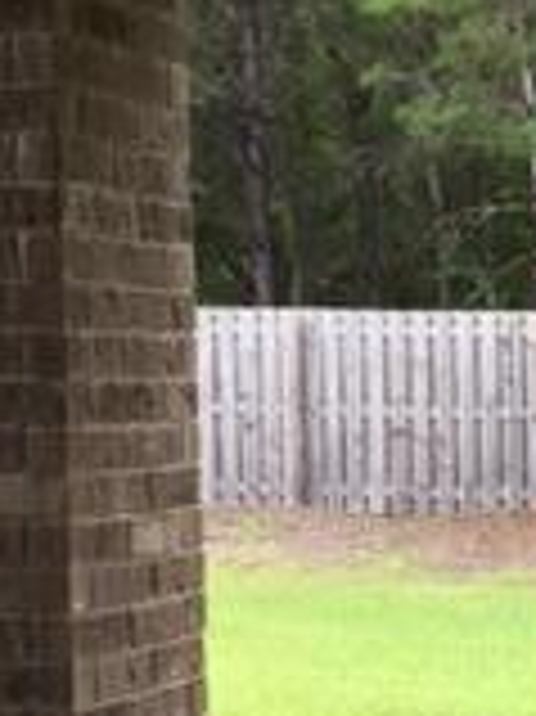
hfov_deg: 11.9
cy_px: 639
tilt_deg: -5.0
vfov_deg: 16.6
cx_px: 887
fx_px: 2419
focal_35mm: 117
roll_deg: +0.0
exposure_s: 1/120
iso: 32
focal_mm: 4.15
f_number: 2.2
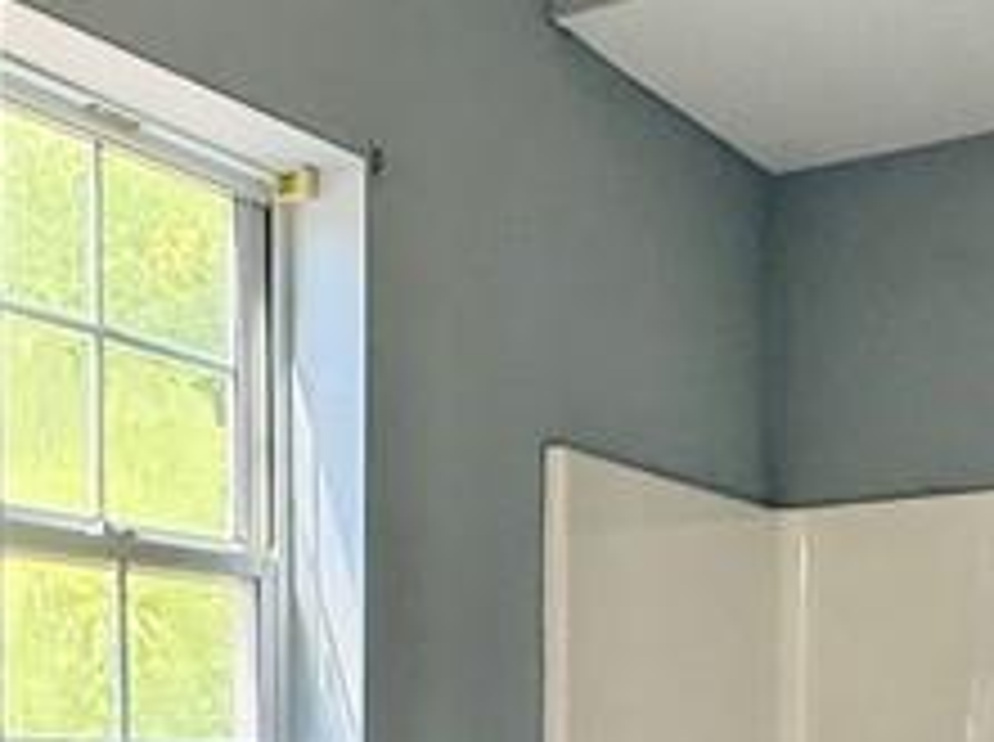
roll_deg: +0.3
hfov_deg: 28.9
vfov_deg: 21.2
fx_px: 1863
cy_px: 859
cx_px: 139
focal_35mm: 65
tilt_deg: -2.8
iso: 160
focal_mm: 2.22
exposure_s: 1/120
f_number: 2.2
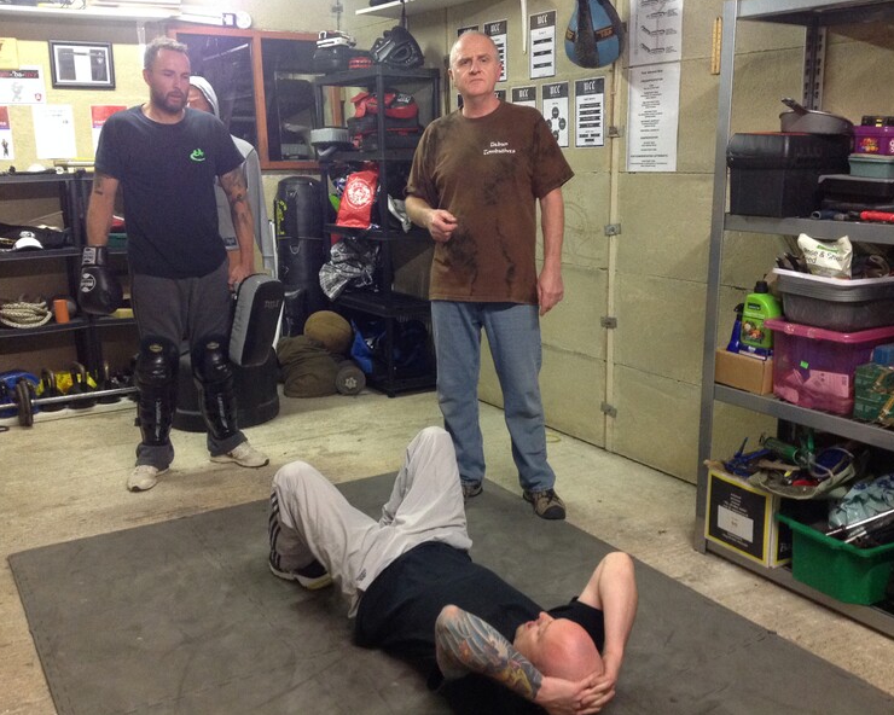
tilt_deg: -13.5
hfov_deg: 49.1
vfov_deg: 40.1
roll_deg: +0.2
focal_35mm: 37
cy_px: 355
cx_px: 466
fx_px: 979
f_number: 2.4
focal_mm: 4.28
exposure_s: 1/17
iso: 320
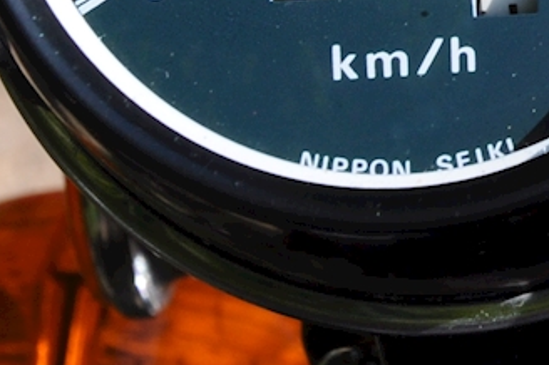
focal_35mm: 395
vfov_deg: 3.4
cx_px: 976
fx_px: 6016
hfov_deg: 5.2
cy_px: -408
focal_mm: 45
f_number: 9
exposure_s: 1/320
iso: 200
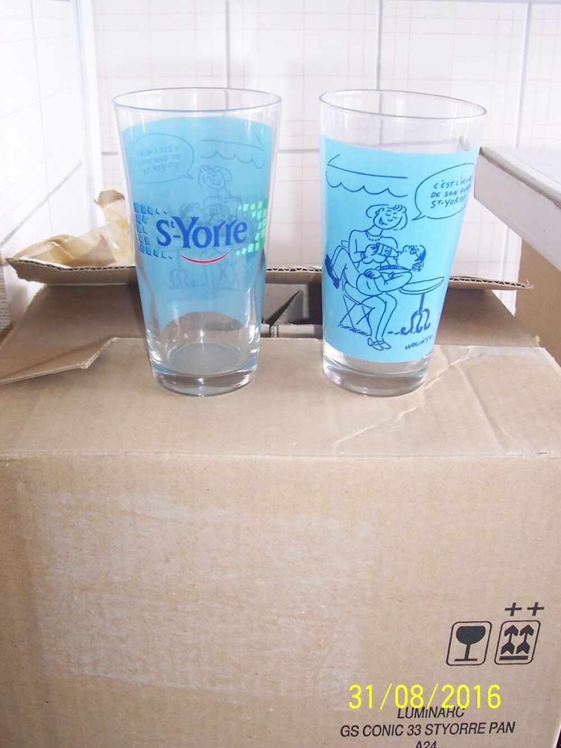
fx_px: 799
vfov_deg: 50.1
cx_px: 280
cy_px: 374
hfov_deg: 38.7
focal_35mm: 37
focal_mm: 5.6
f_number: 2.8
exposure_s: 1/60
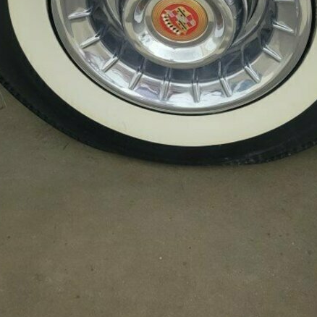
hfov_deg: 27.2
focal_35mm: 63
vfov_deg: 26.8
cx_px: 193
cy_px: 61
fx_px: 653
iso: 640
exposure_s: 1/24
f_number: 1.8
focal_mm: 5.4
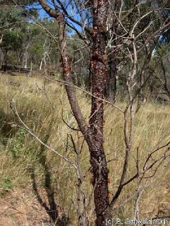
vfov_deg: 49.0
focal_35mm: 38
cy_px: 113
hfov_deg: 37.7
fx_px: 249
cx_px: 85
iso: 79
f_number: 2.9
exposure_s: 1/912
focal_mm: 6.3
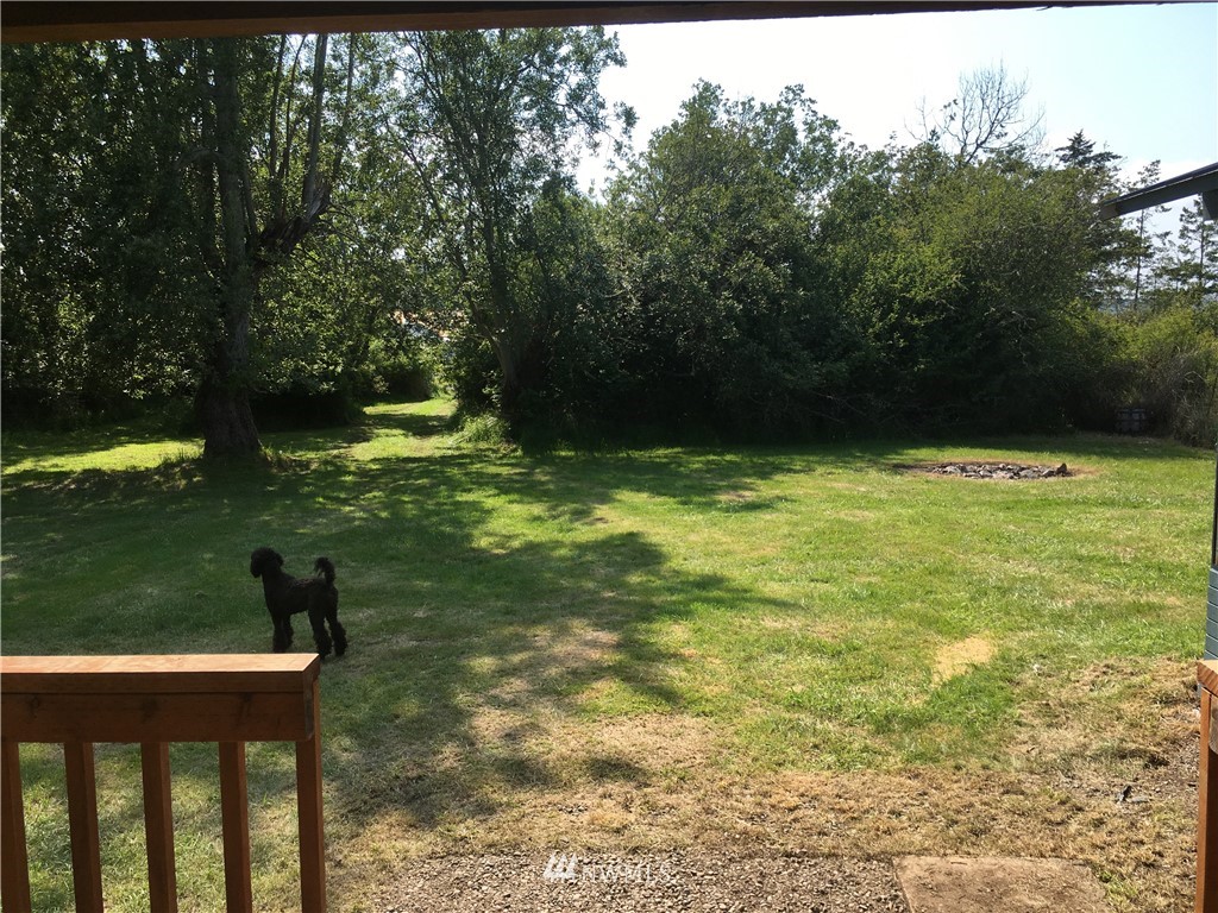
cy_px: 456
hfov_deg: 61.7
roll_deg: +0.8
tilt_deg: -7.2
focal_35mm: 29
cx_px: 609
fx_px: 1020
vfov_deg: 48.2
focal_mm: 4.15
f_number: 2.2
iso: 25
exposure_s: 1/1131
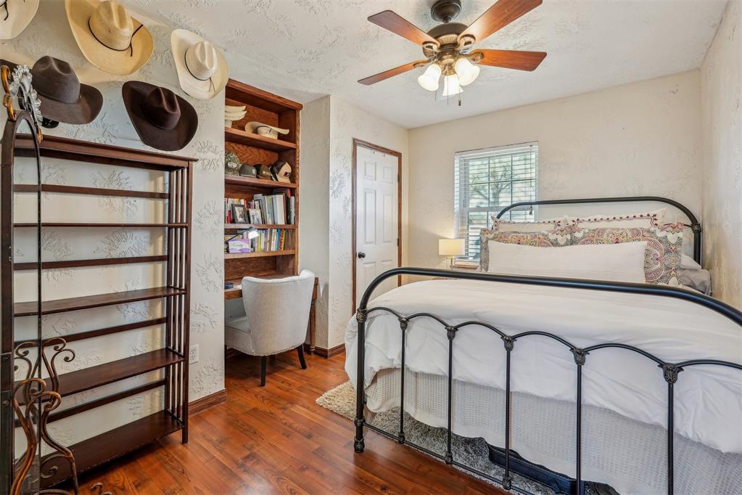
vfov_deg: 73.7
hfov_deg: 96.7
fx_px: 330
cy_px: 248
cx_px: 371
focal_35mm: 16
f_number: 8
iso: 400
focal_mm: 16
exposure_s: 1/3.33
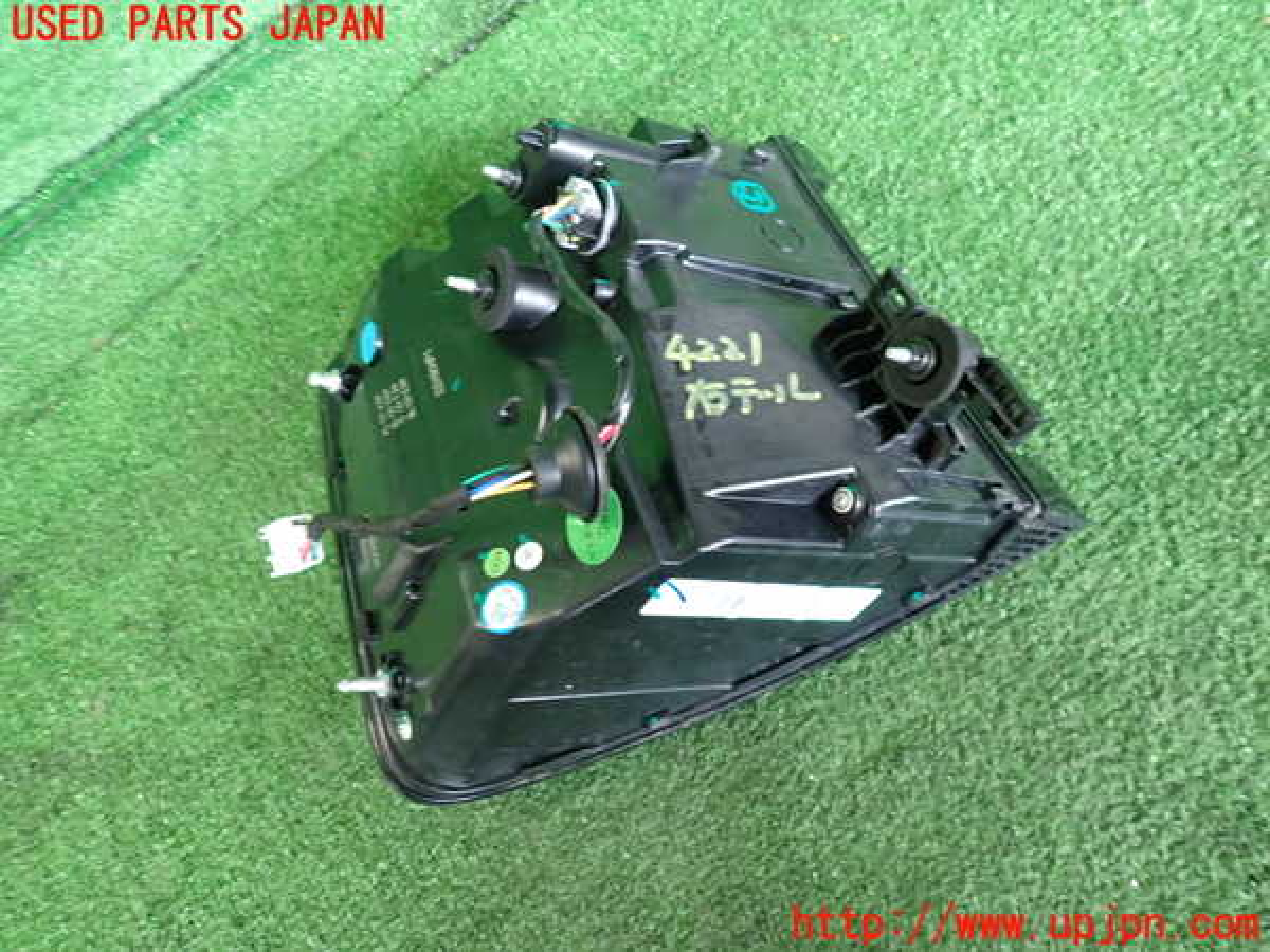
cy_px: 476
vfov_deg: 54.9
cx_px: 635
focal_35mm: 25
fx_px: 917
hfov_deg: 69.4
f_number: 2
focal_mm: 4.5
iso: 320
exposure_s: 1/30
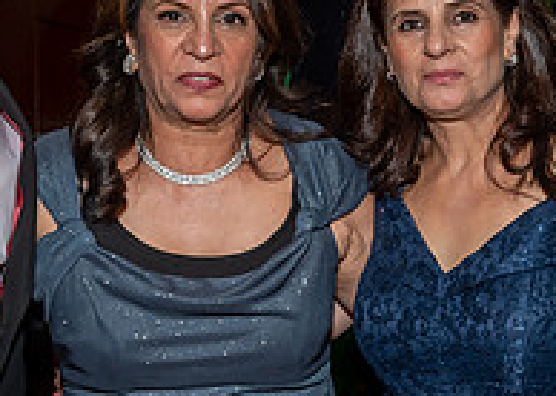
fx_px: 1940
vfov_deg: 11.6
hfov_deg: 16.2
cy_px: 271
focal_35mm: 123
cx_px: 423
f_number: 6.3
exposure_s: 1/250
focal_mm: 23
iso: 500
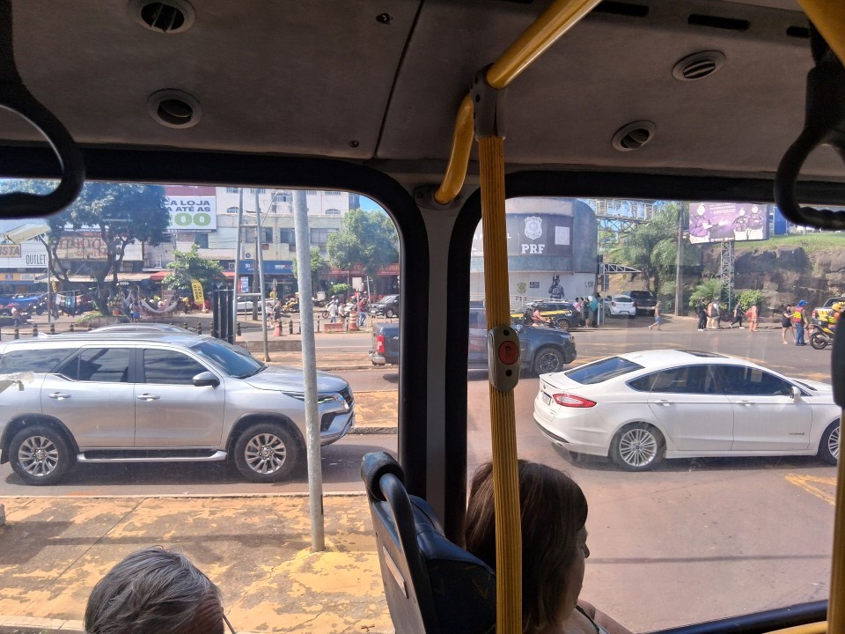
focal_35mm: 26
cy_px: 317
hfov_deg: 67.3
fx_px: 635
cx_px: 422
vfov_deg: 53.1
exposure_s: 1/120
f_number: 1.8
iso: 32
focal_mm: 3.98
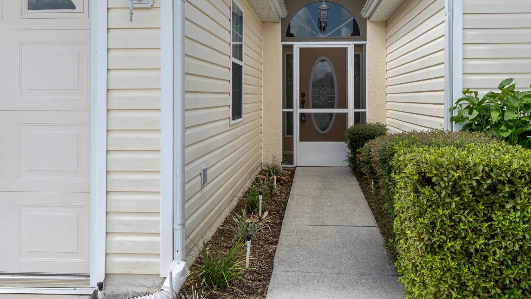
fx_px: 487
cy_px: 103
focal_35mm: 35
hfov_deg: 57.1
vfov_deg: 33.8
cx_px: 292
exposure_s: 1/500
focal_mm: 19
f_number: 8
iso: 320
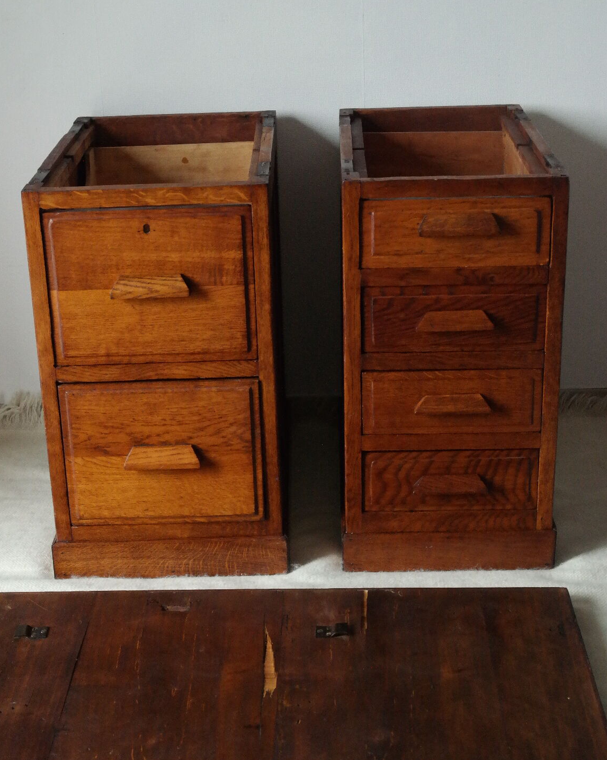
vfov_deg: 31.4
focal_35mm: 60
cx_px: 303
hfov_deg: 25.4
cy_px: 334
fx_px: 1348
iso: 3200
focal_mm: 35
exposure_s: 1/30
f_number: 5.6
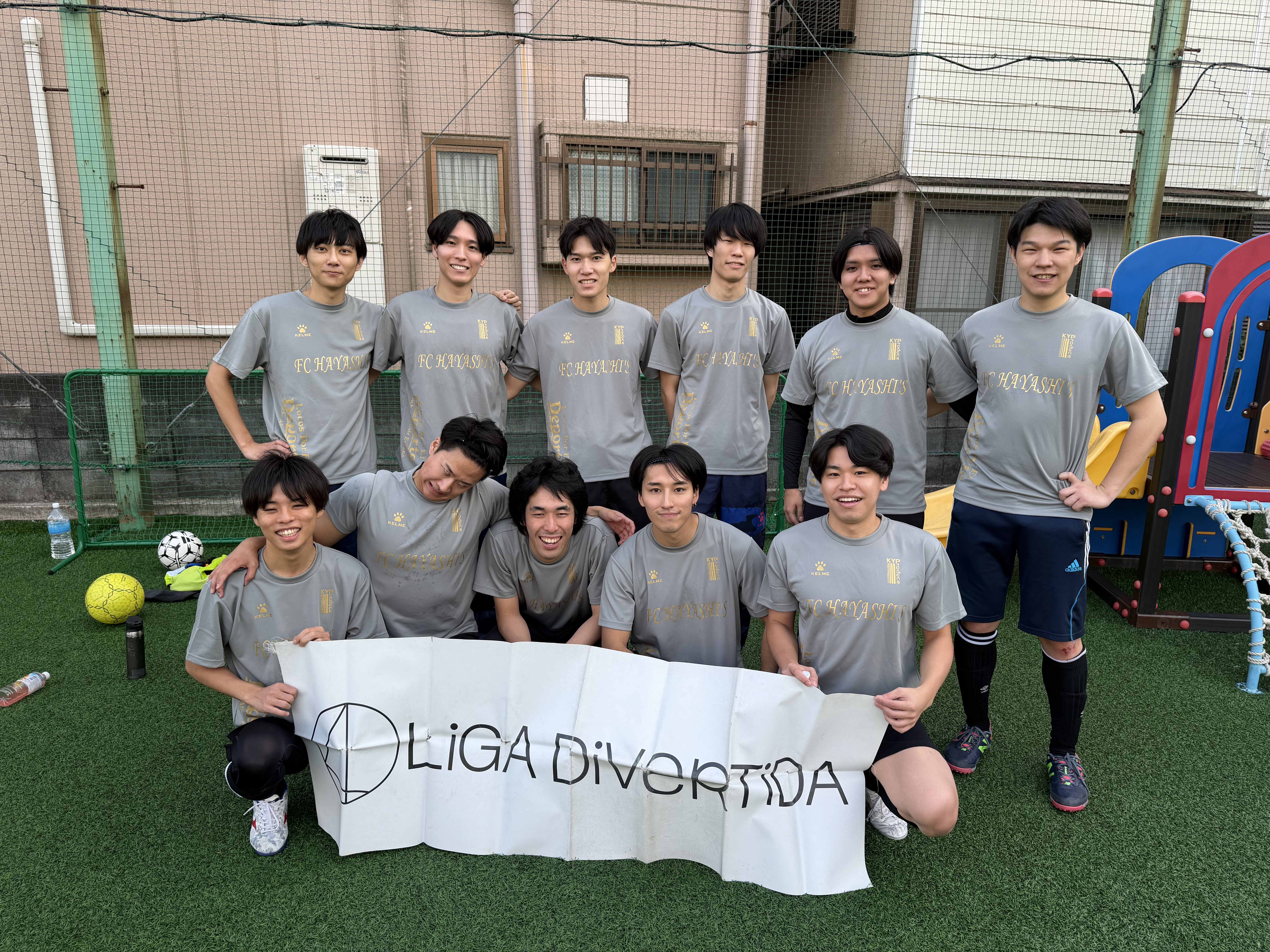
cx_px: 635
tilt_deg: -14.0
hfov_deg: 71.6
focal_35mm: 24
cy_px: 476
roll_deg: -0.7
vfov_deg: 56.8
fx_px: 881
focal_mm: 6.76
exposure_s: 1/215
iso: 64
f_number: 1.78
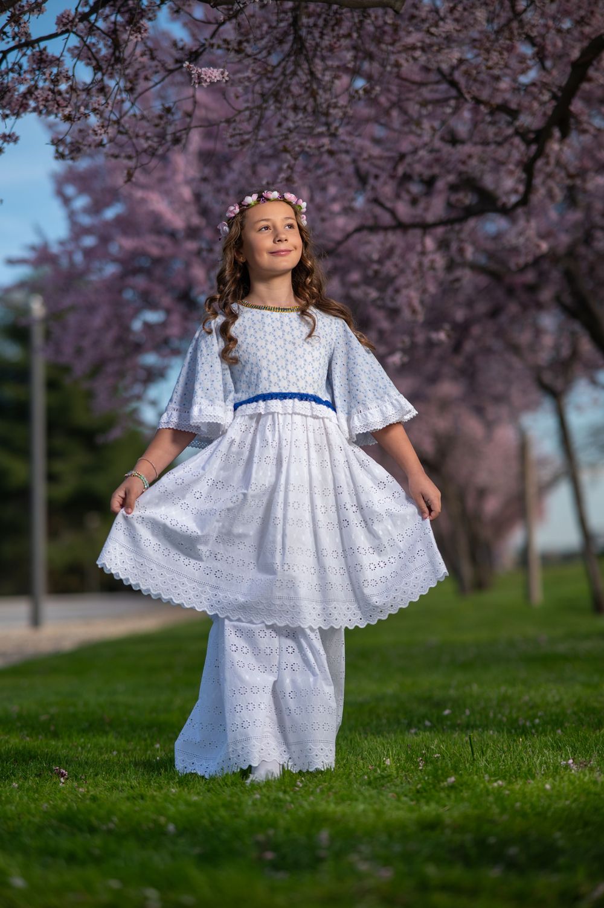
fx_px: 2142
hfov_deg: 16.1
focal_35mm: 85
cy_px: 454
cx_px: 302
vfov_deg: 23.9
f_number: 1.8
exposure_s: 1/200
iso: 100
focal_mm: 85
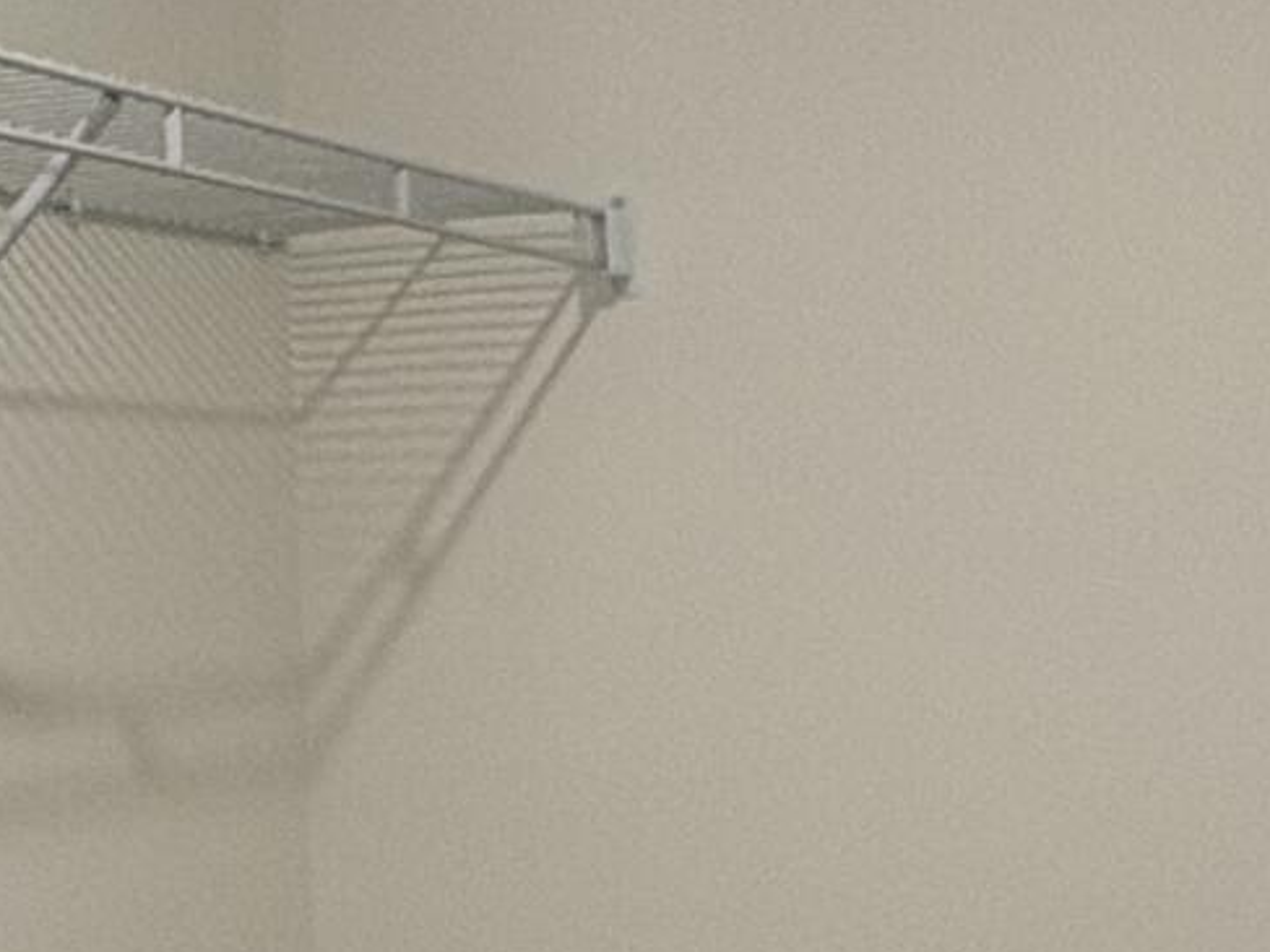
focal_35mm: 86
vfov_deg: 17.0
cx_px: 643
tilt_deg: -3.4
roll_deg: +1.5
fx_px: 3155
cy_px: 793
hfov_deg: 22.8
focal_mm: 2.22
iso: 125
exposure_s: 1/60
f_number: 2.2
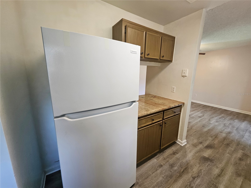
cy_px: 94
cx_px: 126
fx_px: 94
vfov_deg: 89.9
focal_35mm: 13
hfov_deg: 106.2
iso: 160
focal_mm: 1.74
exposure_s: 1/60
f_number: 2.2
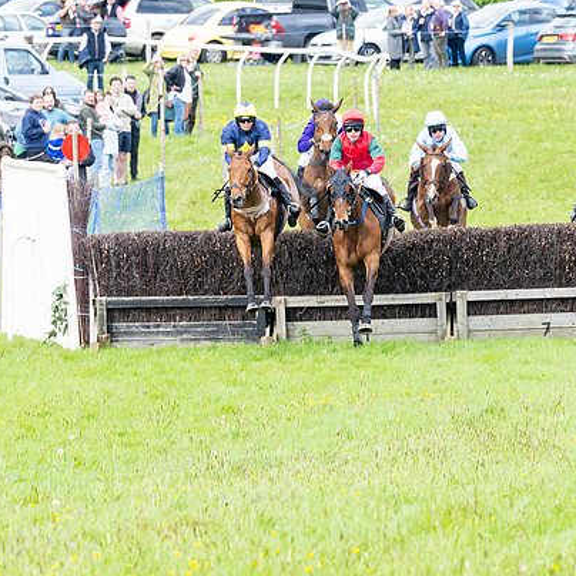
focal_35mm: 508
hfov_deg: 3.4
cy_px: 216
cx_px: 348
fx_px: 9563
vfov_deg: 3.4
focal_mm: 165
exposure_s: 1/500
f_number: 6.3
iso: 400
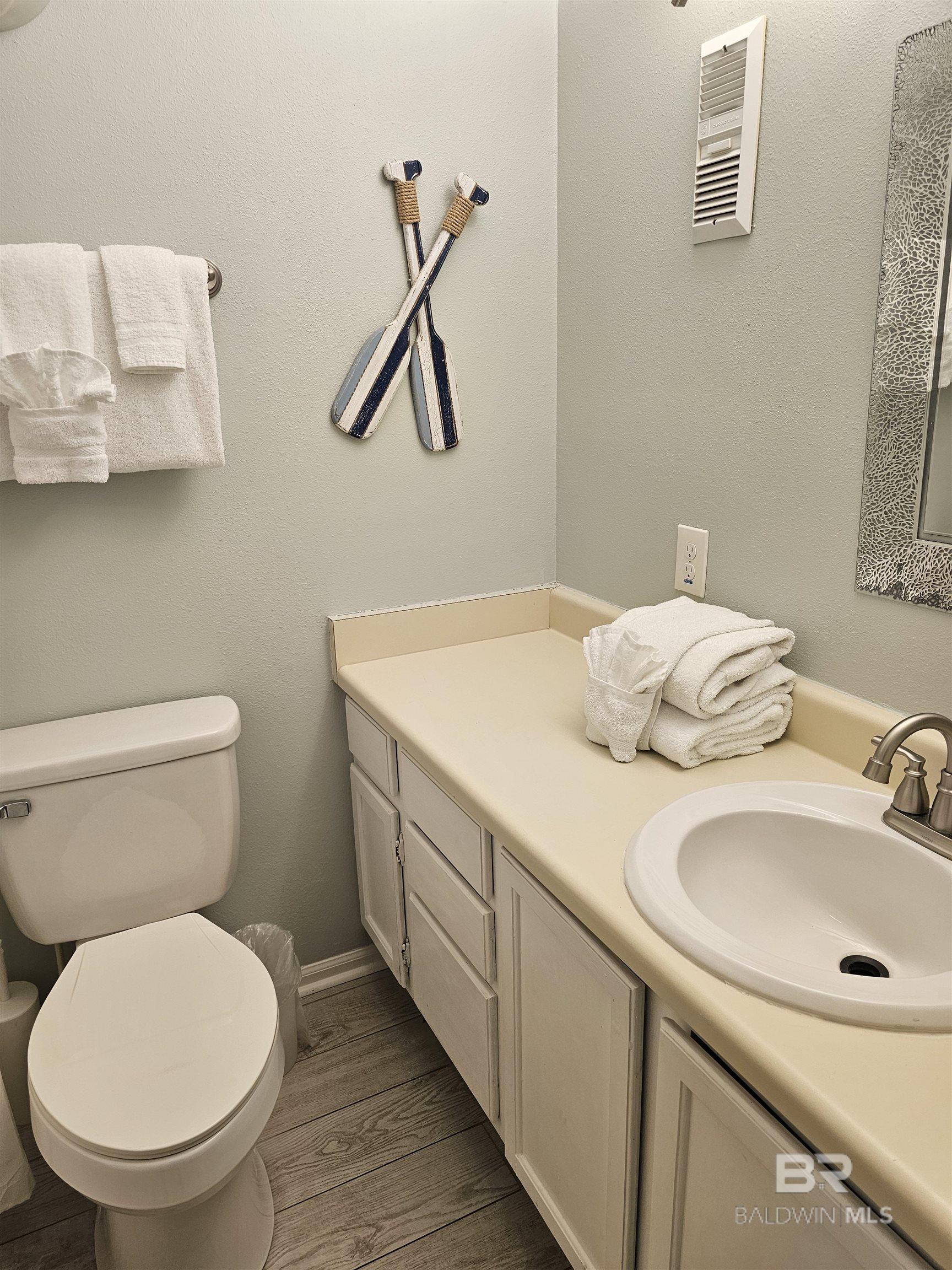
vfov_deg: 73.9
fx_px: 843
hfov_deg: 58.9
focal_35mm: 23
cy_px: 635
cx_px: 476
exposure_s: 1/120
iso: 125
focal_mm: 6.3
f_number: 1.7
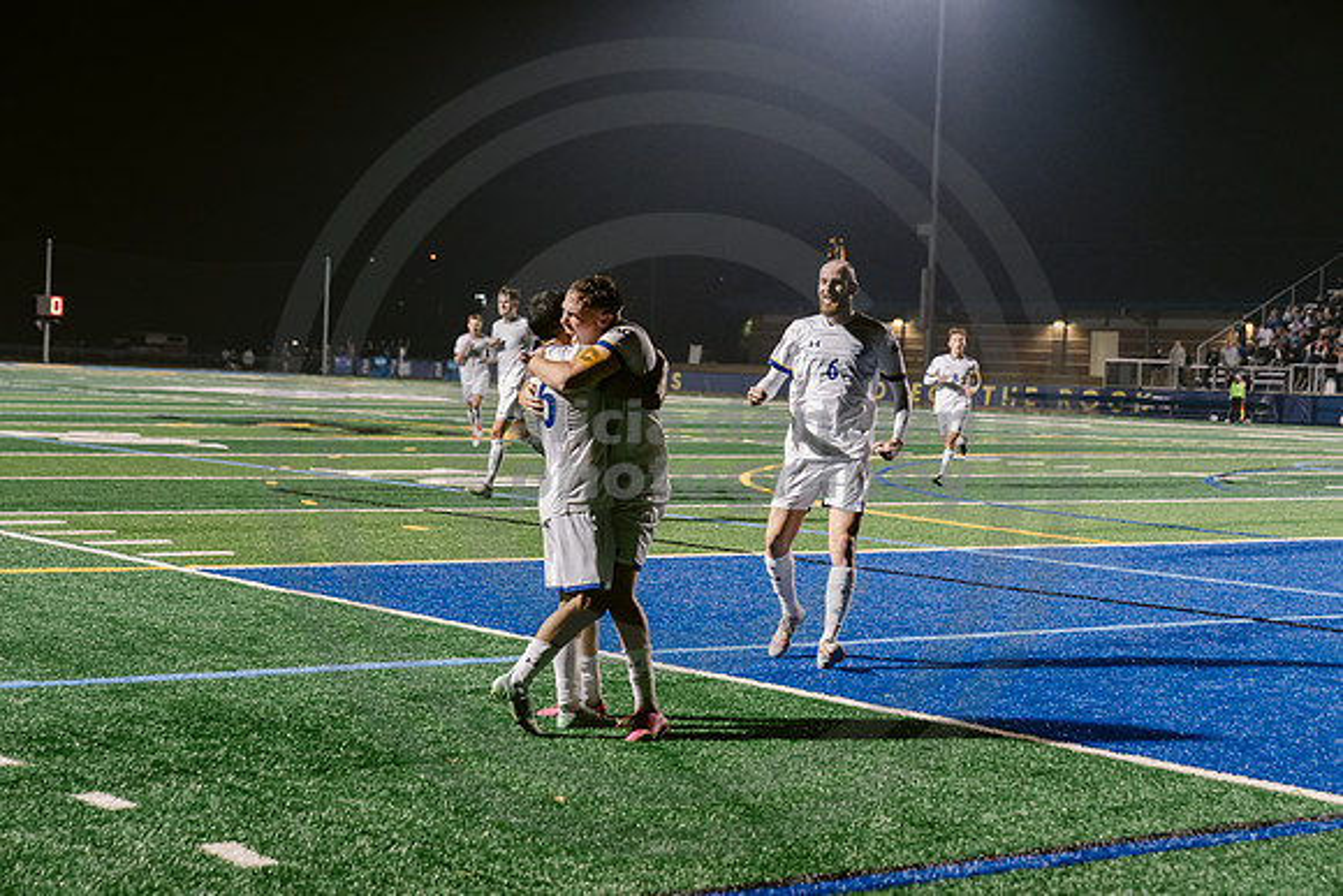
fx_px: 2612
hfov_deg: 28.8
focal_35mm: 70
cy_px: 448
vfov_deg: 19.5
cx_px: 672
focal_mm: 70
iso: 2500
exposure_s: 1/160
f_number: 4
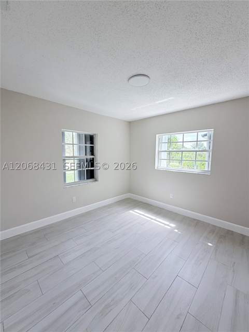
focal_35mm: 14
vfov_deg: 102.1
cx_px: 124
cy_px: 166
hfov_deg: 85.7
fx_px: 134
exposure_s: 1/121
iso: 64
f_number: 2.2
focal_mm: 2.22
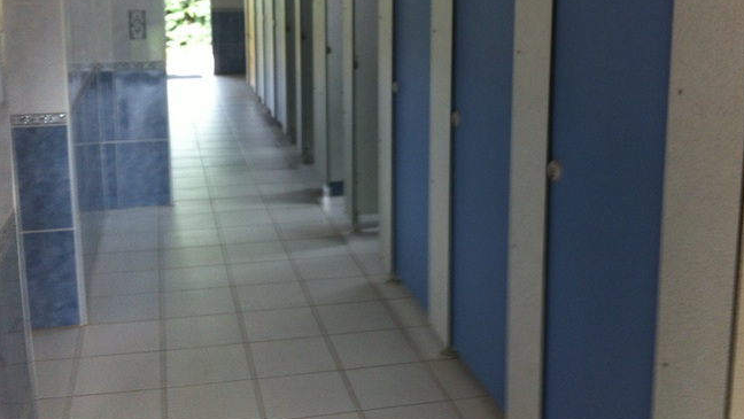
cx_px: 402
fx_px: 928
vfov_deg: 25.2
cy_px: 117
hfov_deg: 43.7
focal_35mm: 47
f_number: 2.8
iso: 125
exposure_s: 1/15
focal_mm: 3.85
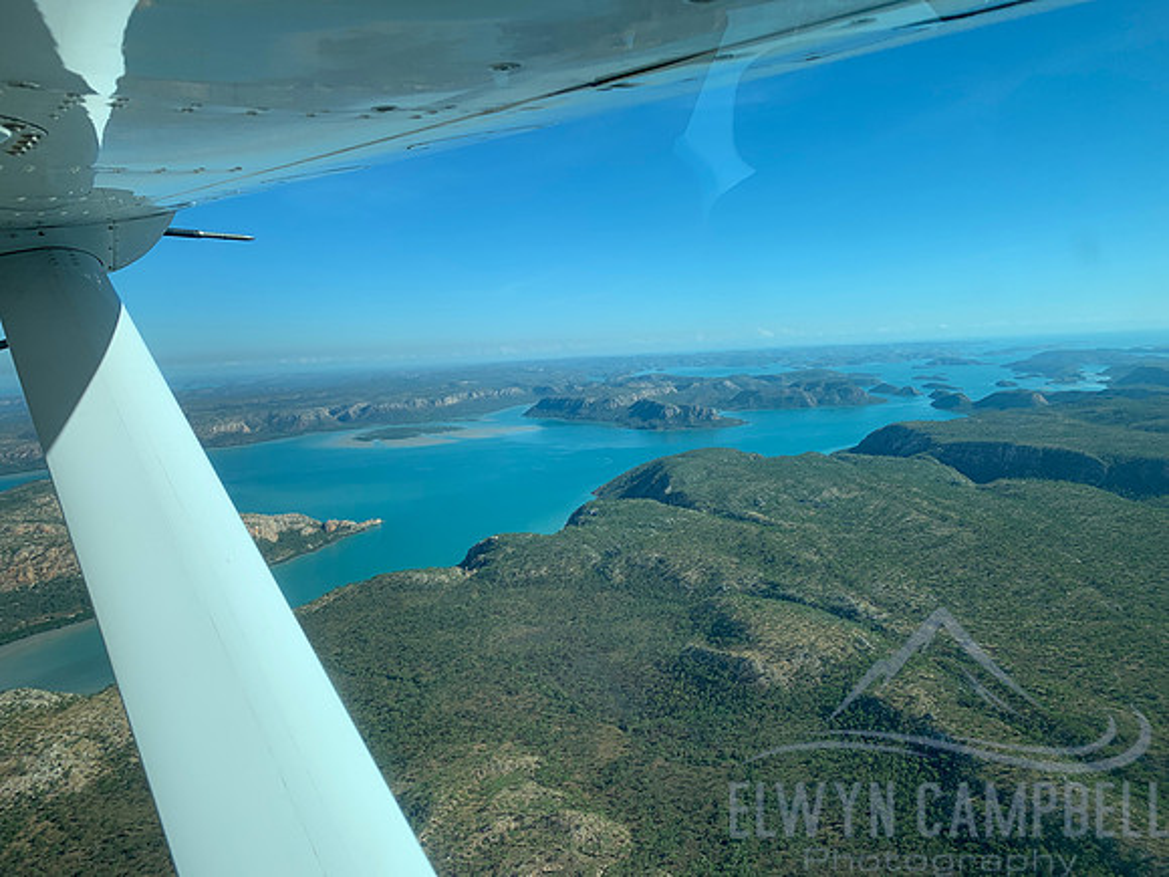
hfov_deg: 67.3
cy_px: 438
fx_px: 878
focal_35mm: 26
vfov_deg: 53.1
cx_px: 584
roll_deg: +1.0
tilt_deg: -7.0
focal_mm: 4.25
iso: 25
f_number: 1.8
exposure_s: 1/2481
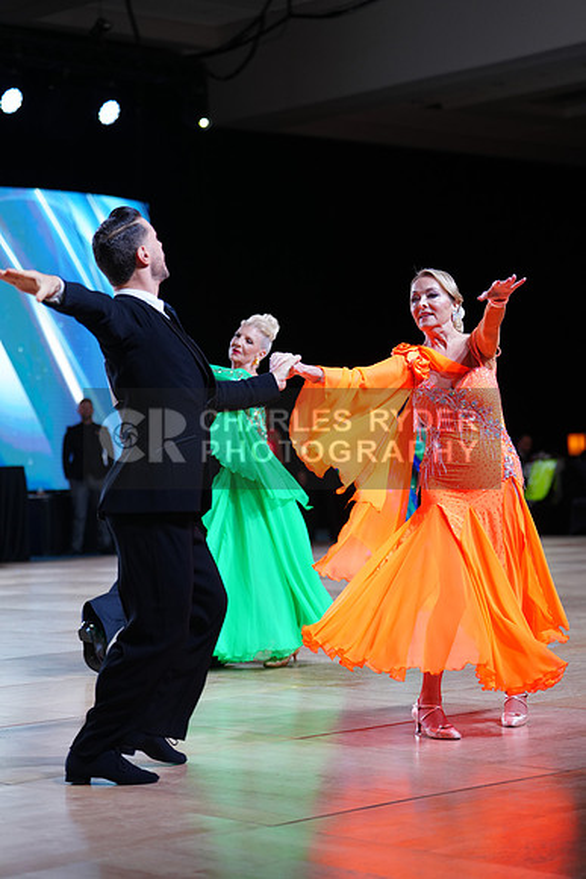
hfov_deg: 16.9
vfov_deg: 25.1
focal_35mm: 81
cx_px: 293
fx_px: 1976
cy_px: 440
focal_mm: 81
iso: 640
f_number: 2.8
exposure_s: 1/500
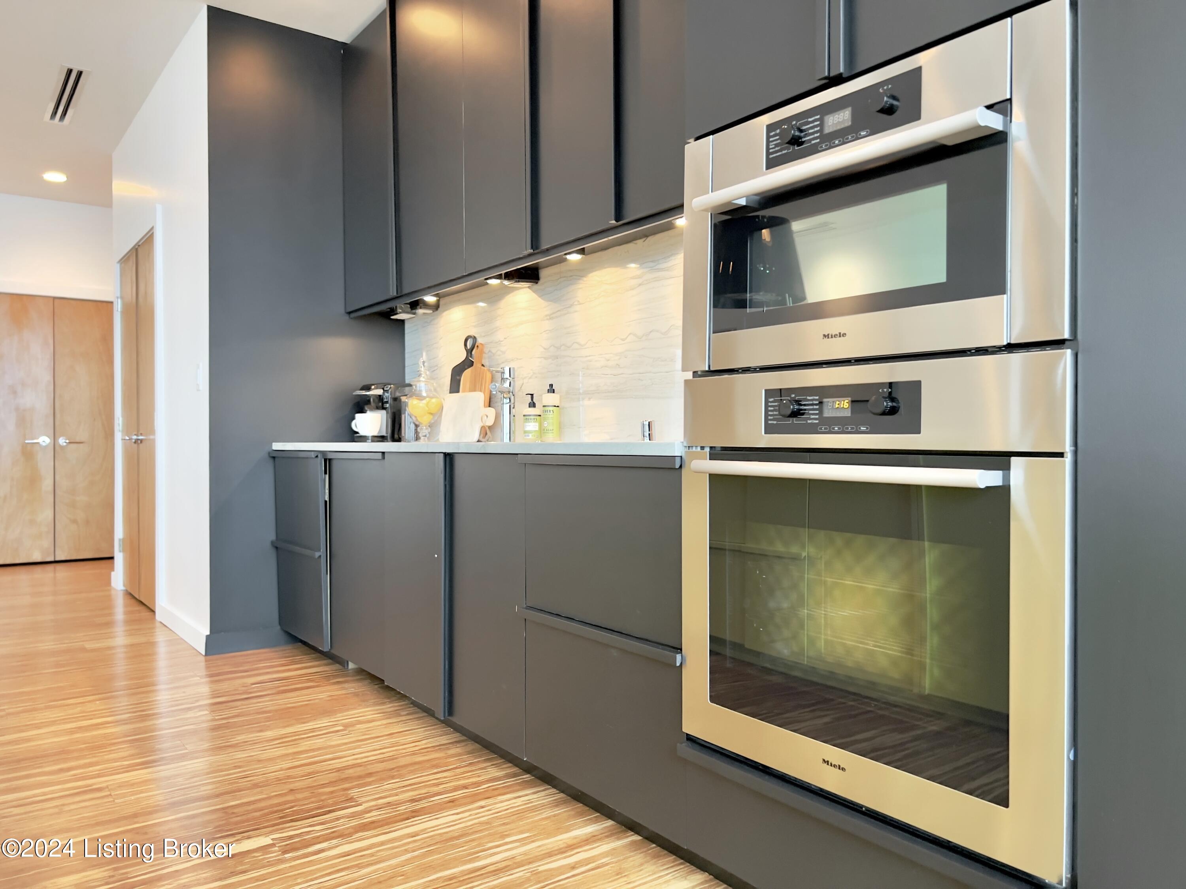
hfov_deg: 67.3
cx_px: 593
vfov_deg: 53.1
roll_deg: +0.6
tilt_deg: -0.3
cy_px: 444
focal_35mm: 26
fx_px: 891
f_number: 1.5
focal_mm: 5.7
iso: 320
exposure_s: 1/60
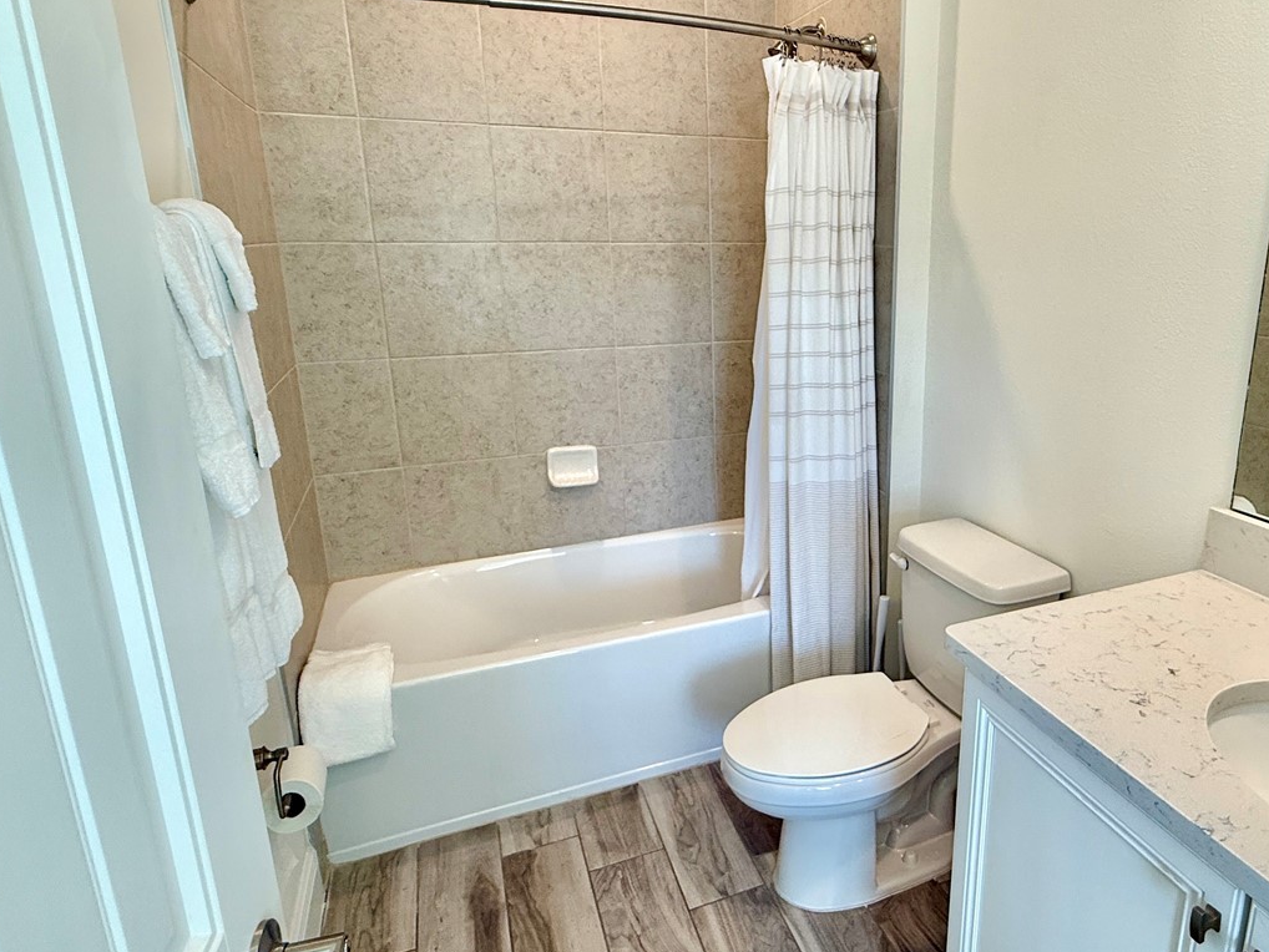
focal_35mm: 22
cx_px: 802
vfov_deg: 61.0
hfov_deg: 74.9
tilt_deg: -13.5
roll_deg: -0.2
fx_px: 807
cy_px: 441
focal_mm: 2.22
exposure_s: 1/120
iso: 125
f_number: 2.2
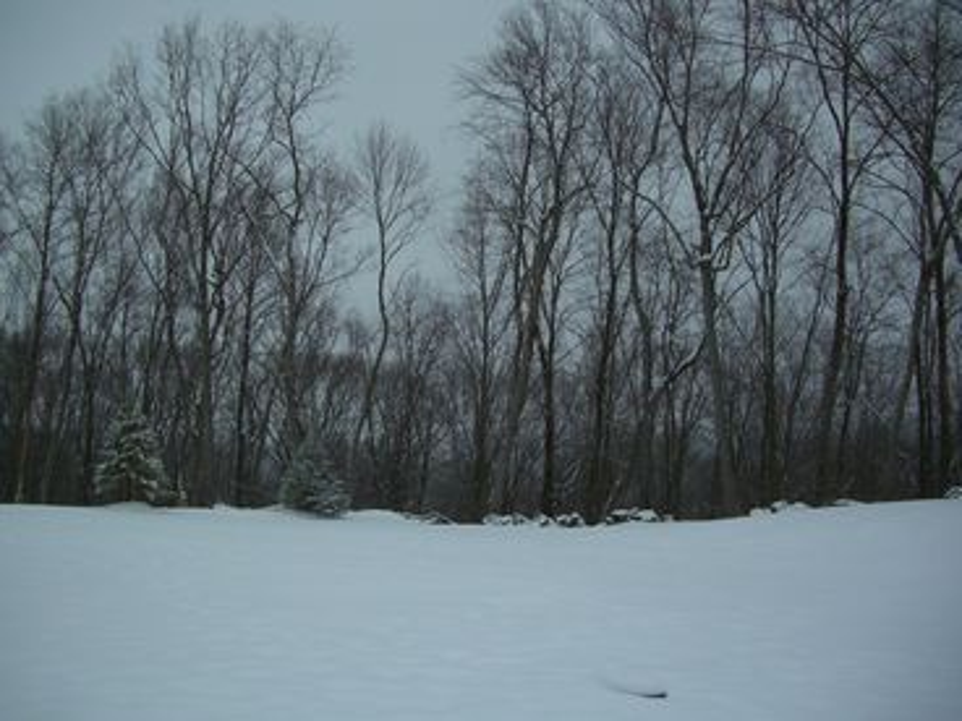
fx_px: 1056
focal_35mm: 38
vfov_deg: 37.7
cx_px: 481
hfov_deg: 49.0
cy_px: 360
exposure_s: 1/400
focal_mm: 7.9
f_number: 2.8
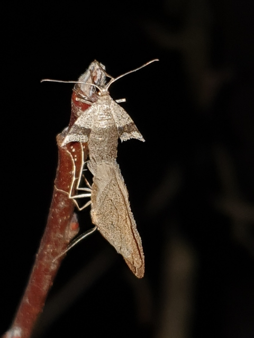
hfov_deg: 53.1
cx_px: 127
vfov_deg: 67.3
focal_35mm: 26
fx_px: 254
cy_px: 169
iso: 50
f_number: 1.5
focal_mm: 4.3
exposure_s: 1/280
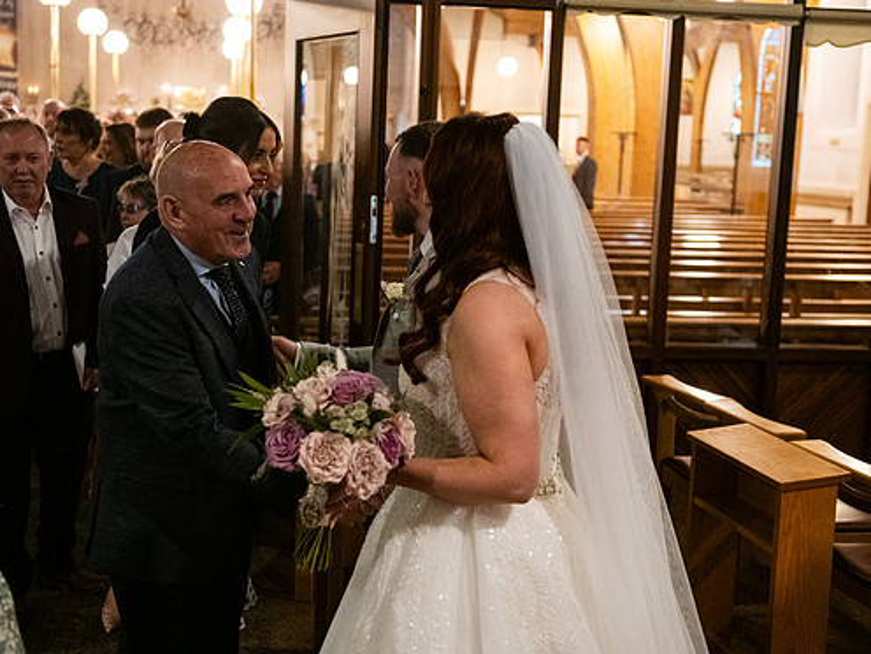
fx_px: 1359
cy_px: 324
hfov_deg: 35.5
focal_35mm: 54
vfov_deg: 27.0
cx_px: 425
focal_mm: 48
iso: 2500
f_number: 3.5
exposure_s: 1/160
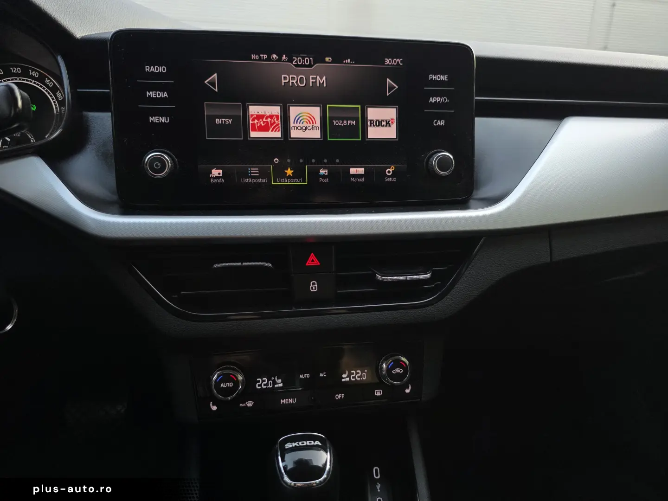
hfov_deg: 73.9
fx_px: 444
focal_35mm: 23
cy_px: 250
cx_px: 334
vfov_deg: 58.9
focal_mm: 6.3
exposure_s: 1/100
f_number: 1.7
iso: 200
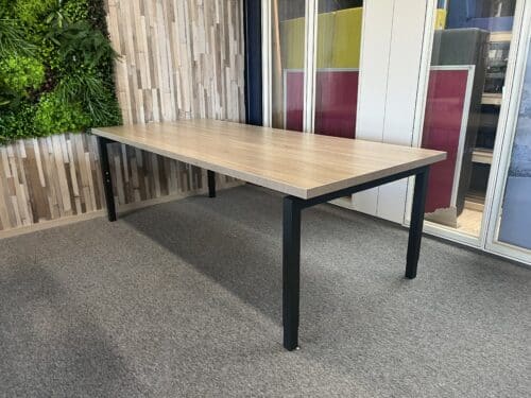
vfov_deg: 53.1
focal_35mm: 26
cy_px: 199
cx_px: 266
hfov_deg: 67.3
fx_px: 399
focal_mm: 5.1
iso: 100
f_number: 1.6
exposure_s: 1/50
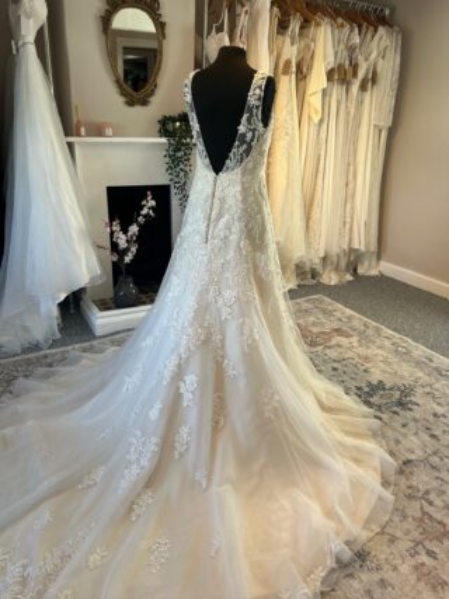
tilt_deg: -22.1
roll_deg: -3.1
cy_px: 300
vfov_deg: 67.3
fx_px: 450
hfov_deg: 53.0
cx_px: 224
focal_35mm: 26
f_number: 1.5
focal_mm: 5.7
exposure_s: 1/121
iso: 50
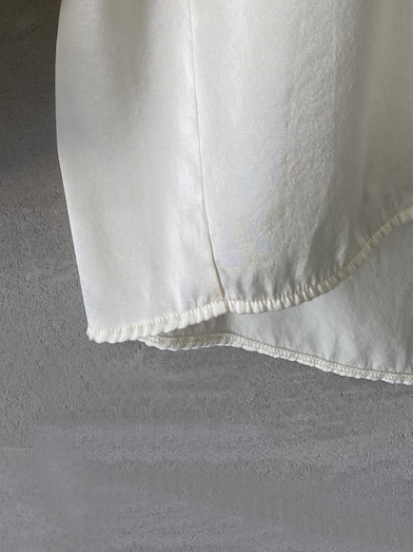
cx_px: 16
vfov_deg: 33.7
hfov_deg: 26.3
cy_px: 26
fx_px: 843
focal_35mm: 53
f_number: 1.8
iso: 100
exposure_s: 1/121
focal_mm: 4.25
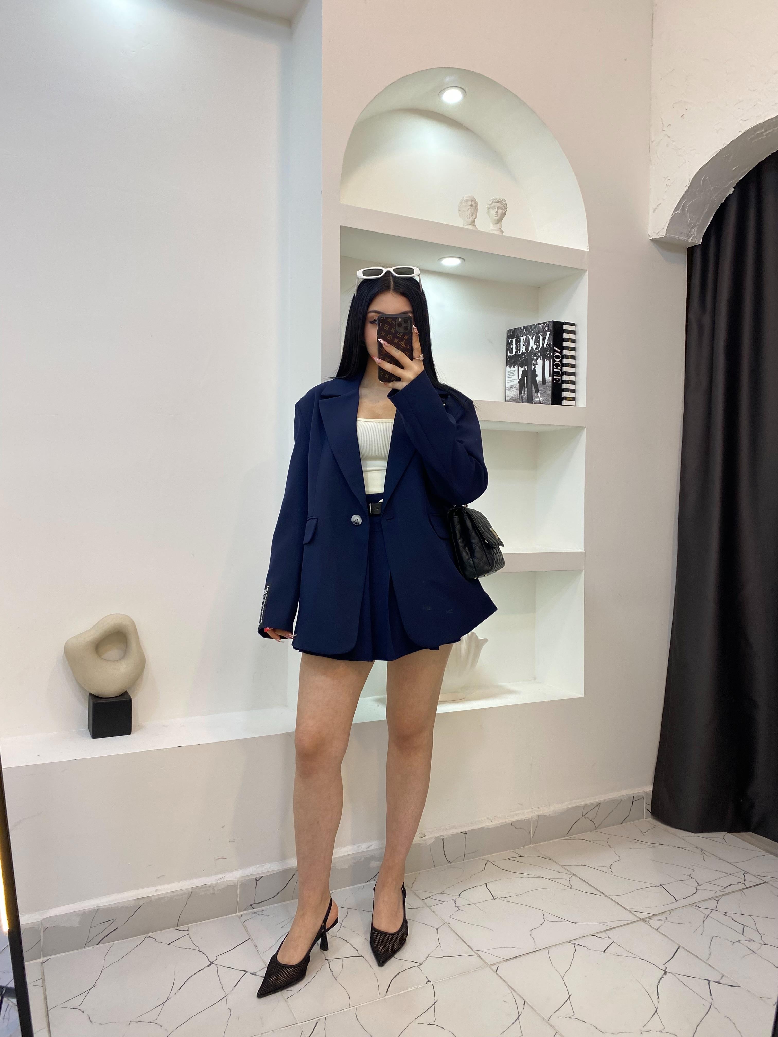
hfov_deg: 53.1
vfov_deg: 67.3
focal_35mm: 26
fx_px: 779
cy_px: 518
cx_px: 389
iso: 64
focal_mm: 4.25
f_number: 1.8
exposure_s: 1/100
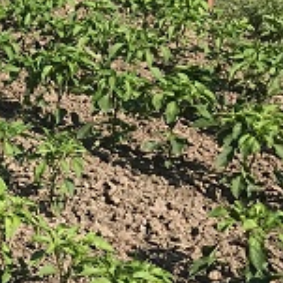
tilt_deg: -18.1
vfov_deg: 15.1
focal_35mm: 115
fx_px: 1064
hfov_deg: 13.1
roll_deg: +1.8
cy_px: 100
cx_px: -290
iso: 20
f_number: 1.8
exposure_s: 1/1742
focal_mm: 3.99
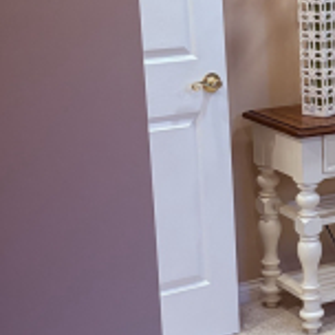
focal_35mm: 101
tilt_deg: -13.3
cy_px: 158
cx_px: 401
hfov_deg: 16.5
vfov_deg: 17.2
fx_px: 1106
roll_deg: +0.6
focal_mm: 5.96
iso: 125
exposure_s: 1/180
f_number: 1.6
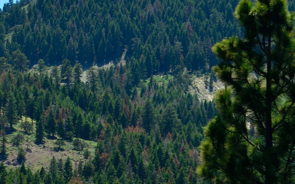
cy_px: 36
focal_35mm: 311
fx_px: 2500
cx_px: 18
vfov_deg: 4.2
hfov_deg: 6.7
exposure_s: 1/60
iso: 100
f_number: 9.5
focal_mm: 50
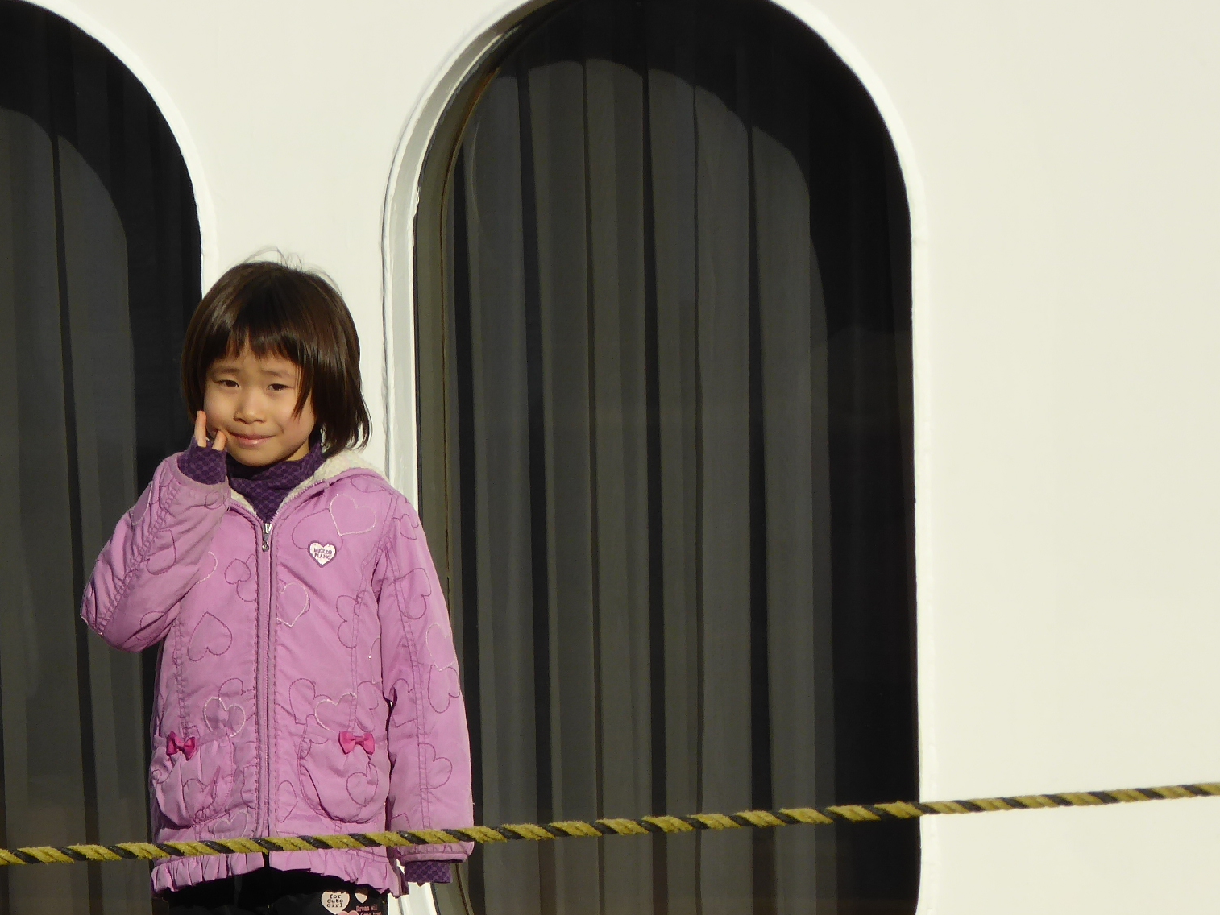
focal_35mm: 284
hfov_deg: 7.0
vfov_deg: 5.2
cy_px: 764
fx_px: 10011
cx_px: 285
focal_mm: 27.1
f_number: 5.4
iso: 100
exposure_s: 1/800
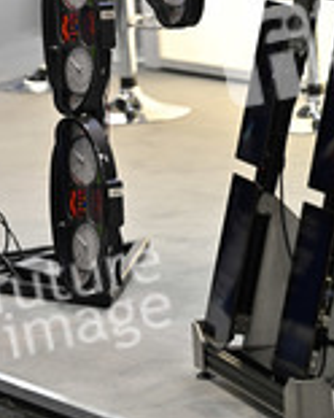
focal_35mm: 191
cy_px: -92
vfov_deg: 10.0
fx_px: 2360
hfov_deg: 8.1
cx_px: 110
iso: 400
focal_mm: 79
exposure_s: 1/250
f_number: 2.8
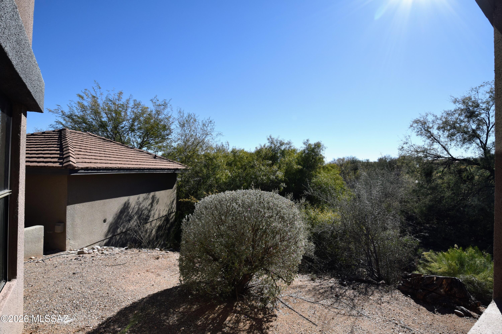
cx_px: 251
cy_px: 167
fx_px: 251
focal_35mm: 18
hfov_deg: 90.0
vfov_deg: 67.4
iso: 400
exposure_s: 1/640
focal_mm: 12
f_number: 13
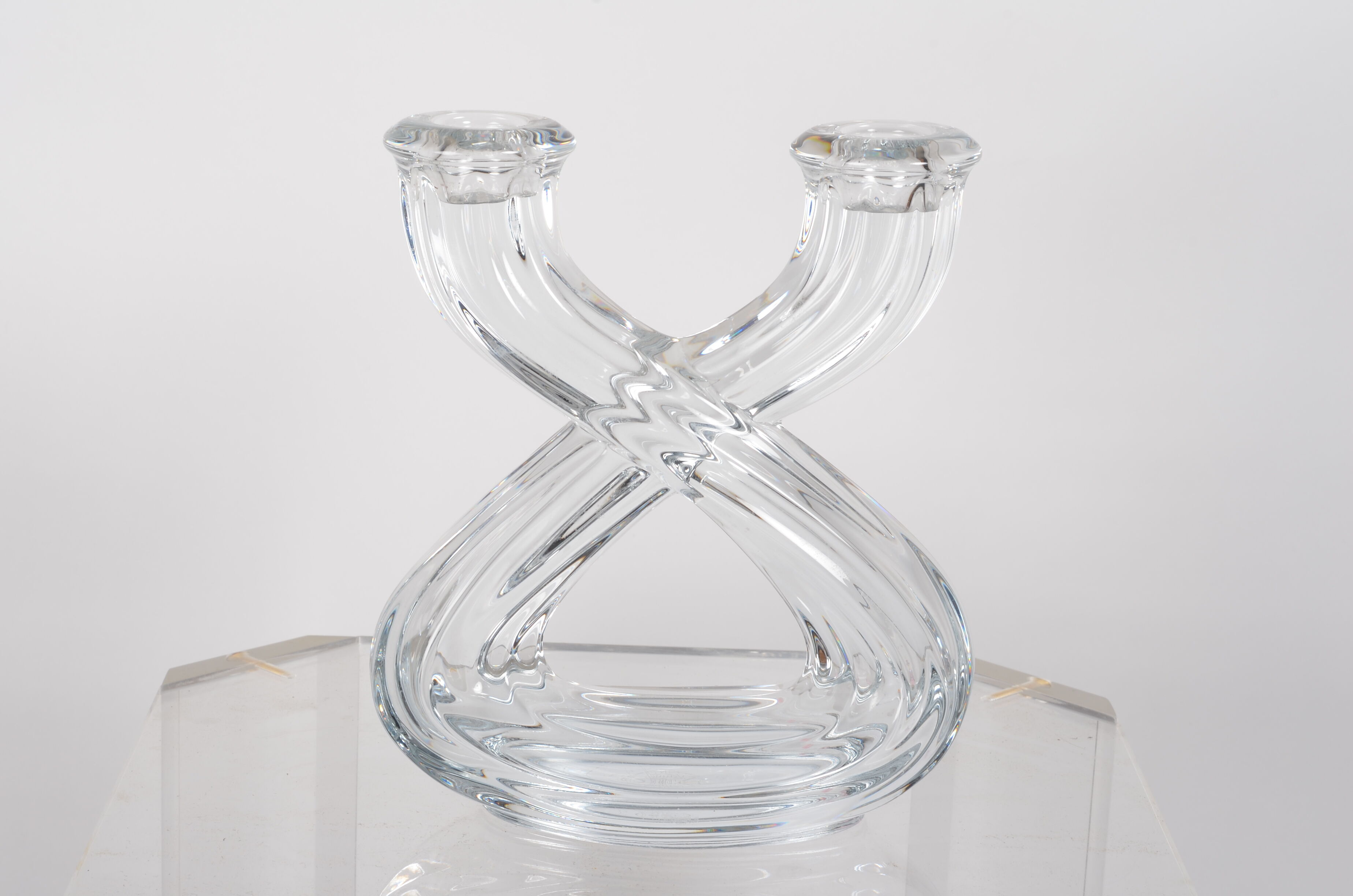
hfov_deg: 27.0
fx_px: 2813
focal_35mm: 75
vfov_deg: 18.1
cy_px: 448
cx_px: 676
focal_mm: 50
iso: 100
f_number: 14
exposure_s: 1/125
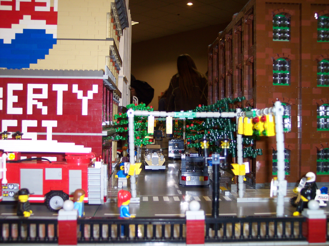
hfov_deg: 49.0
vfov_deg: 37.7
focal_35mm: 38
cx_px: 164
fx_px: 361
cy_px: 123
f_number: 2.8
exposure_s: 1/30
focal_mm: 8
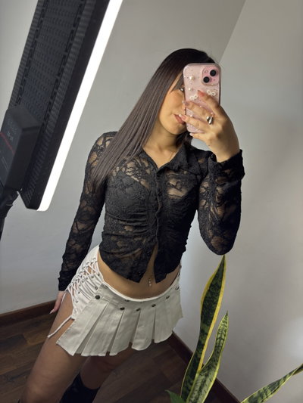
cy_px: 202
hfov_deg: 53.1
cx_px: 152
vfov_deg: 67.3
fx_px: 303
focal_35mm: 26
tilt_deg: -29.4
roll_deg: -22.9
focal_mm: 5.96
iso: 80
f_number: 1.6
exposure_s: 1/100
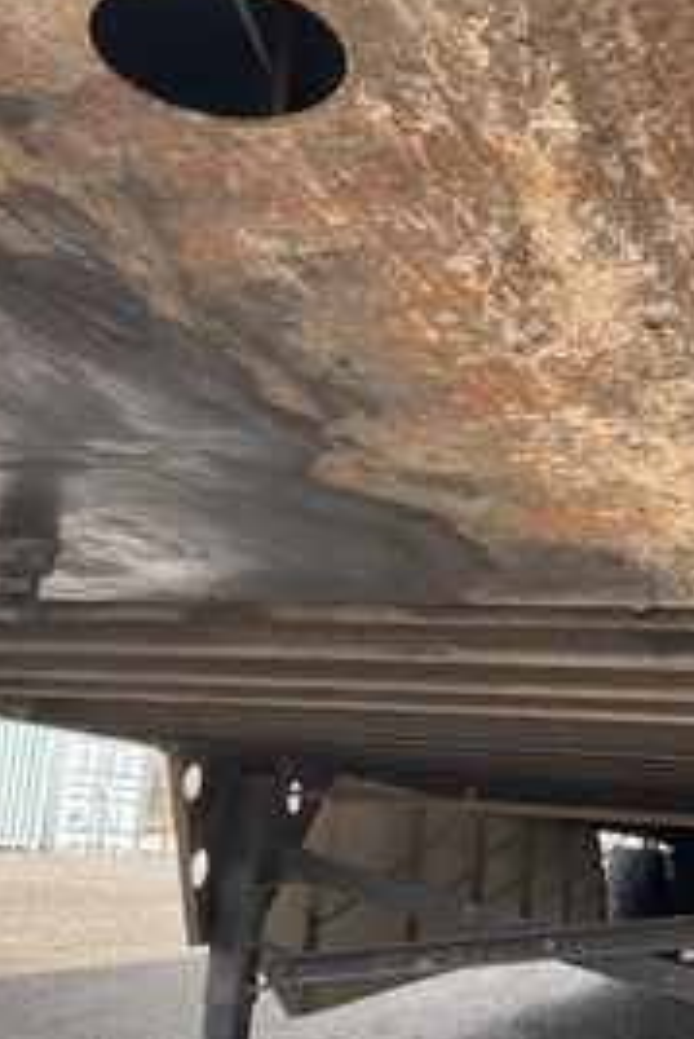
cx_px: 395
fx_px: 1299
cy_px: 469
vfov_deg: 43.5
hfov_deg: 29.9
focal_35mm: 45
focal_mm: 3
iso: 32
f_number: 1.8
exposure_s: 1/172
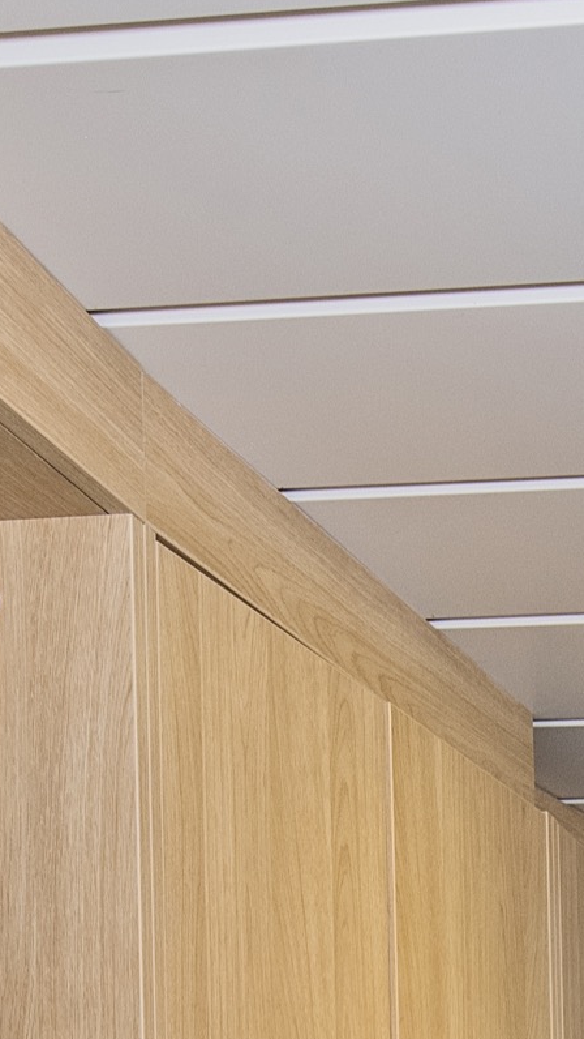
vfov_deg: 22.7
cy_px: 1485
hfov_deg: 14.4
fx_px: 2174
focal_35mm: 79
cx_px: 849
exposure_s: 1/10
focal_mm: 15
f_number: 6.3
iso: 400
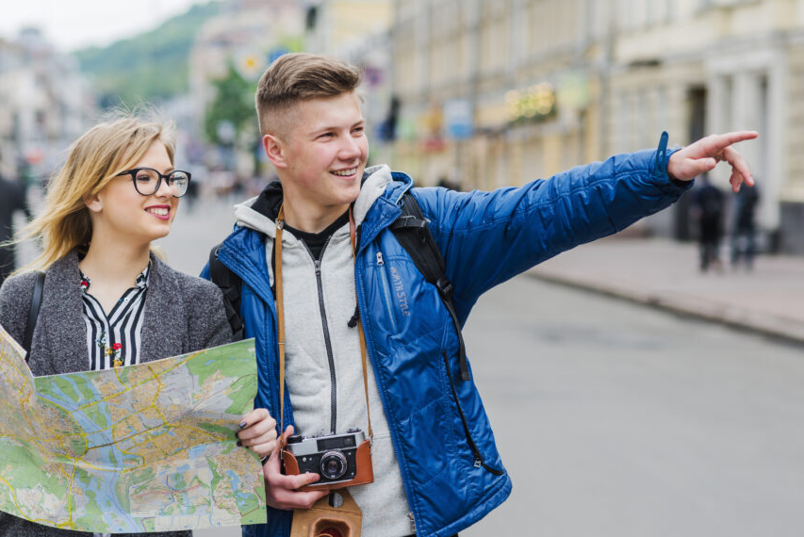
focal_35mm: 102
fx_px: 2279
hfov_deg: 20.0
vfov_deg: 13.4
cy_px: 267
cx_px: 382
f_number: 2.8
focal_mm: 85
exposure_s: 1/800
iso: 160
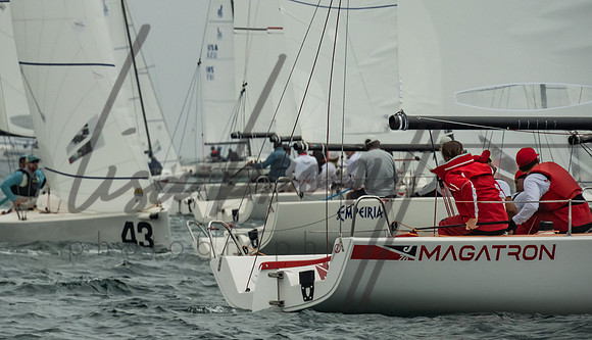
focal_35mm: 387
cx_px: 49
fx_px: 6098
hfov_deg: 5.5
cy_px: 58
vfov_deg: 3.2
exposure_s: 1/3200
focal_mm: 200
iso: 800
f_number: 9
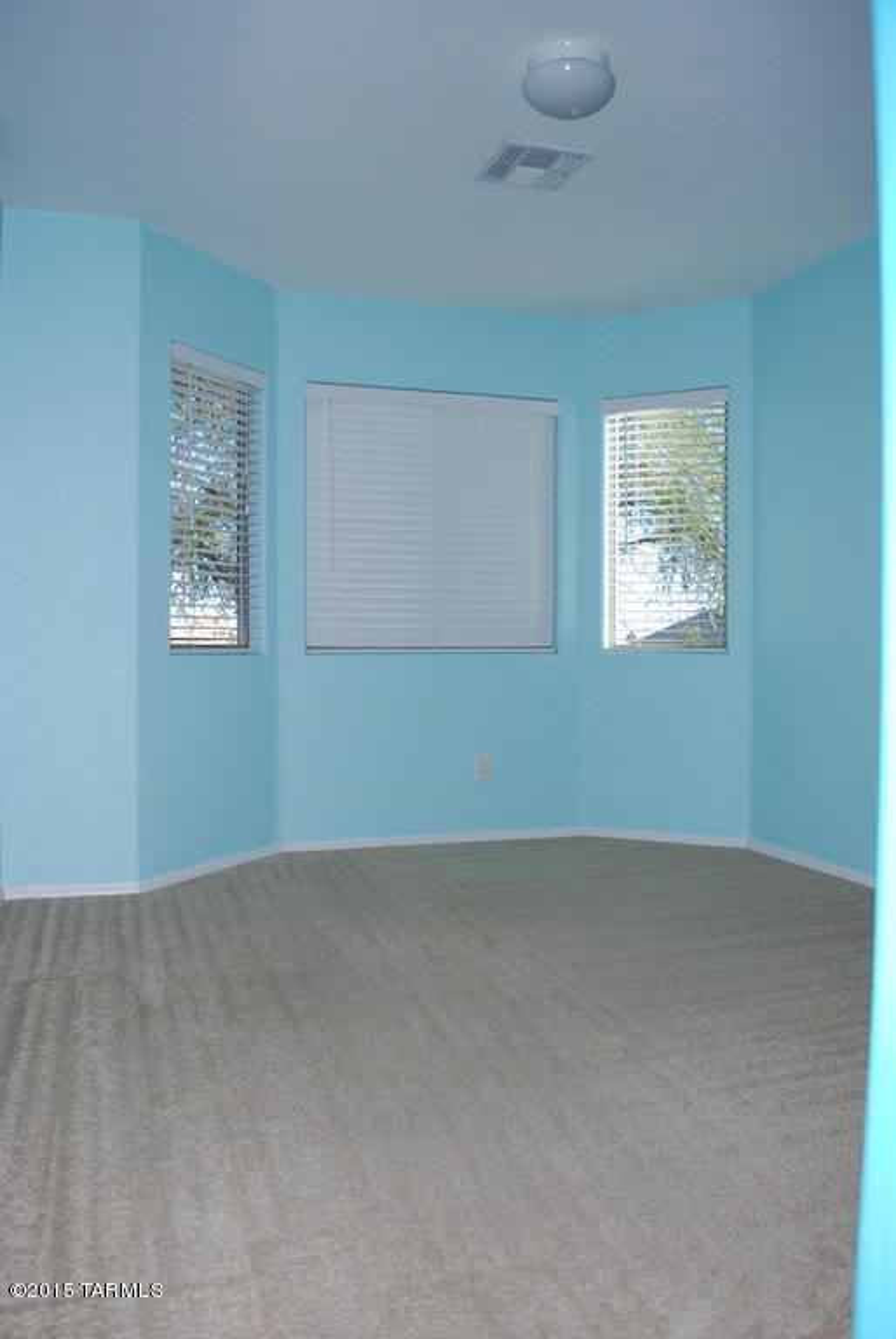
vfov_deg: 67.3
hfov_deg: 48.0
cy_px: 670
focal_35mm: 27
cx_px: 448
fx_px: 1005
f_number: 4
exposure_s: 1/125
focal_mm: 18
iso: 100
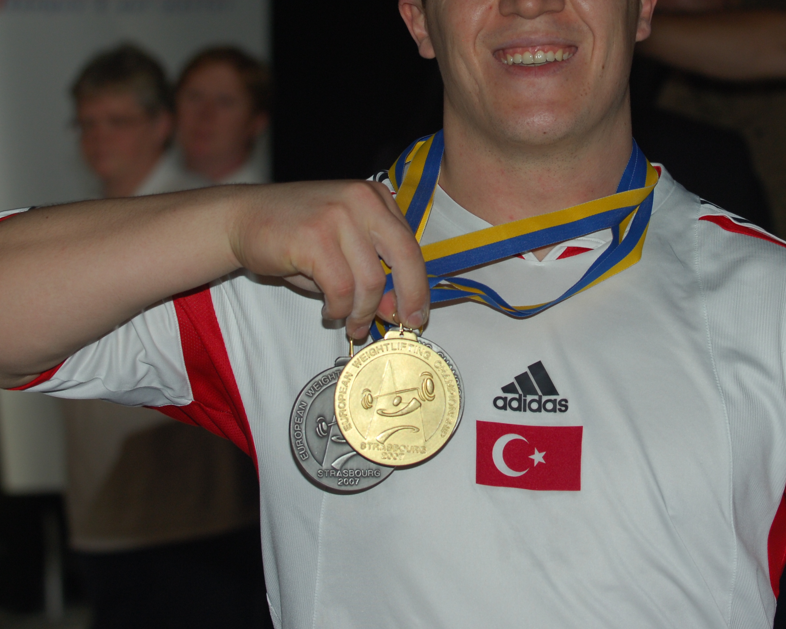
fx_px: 4417
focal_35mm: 190
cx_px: 530
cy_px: 160
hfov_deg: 10.2
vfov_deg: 8.1
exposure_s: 1/60
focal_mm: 75
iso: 200
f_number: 4.8
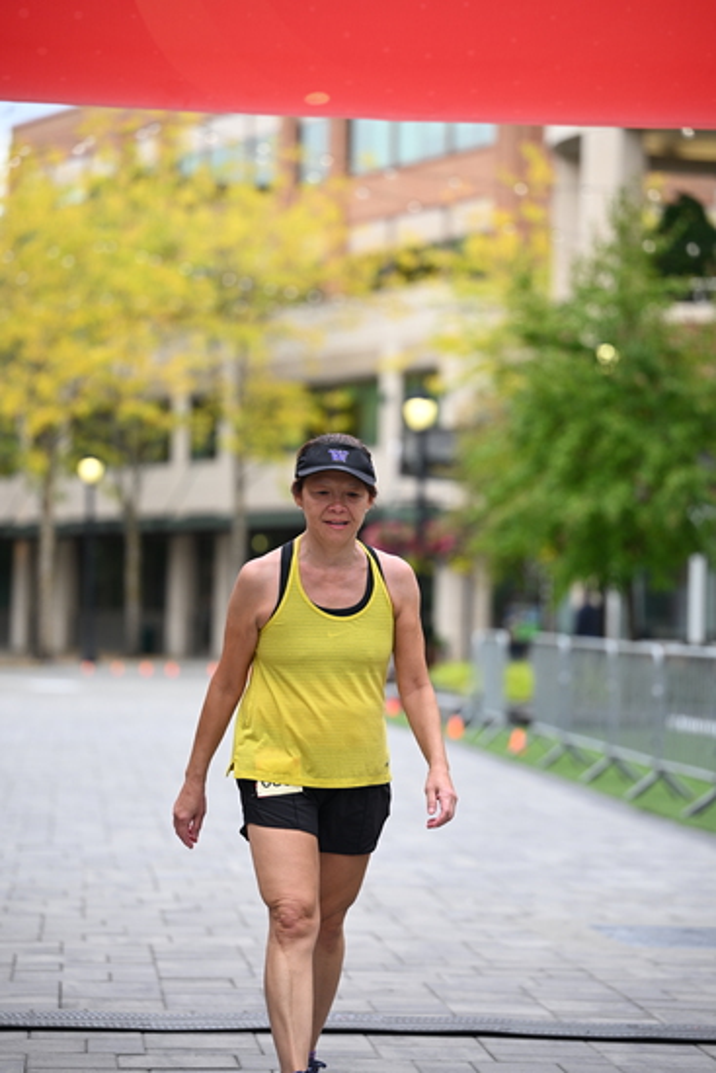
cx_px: 358
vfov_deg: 17.8
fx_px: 3428
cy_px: 536
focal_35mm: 115
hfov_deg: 11.9
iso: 640
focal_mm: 115
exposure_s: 1/1600
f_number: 2.8
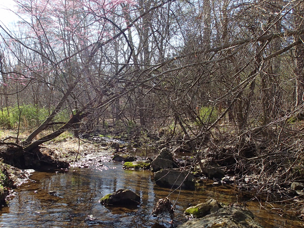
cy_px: 149
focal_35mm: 34
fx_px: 299
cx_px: 119
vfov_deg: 41.3
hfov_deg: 53.5
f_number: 2.8
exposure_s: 1/1000
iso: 200
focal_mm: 4.5
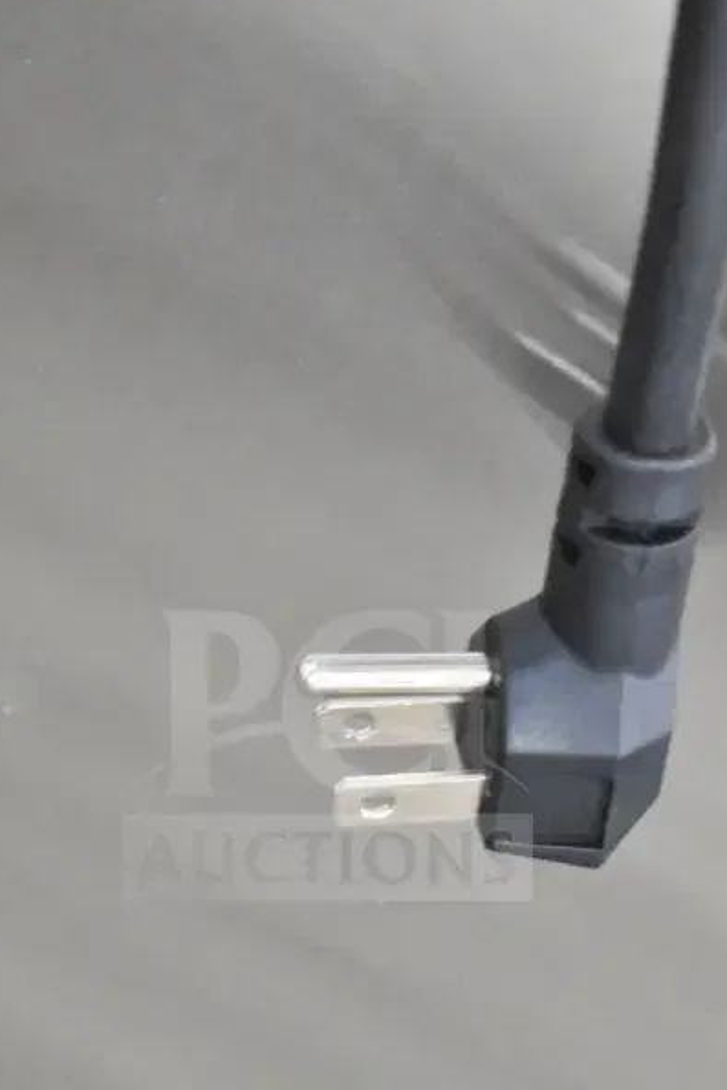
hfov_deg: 10.8
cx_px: 326
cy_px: 756
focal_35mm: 127
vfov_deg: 16.1
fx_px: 3837
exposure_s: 1/100
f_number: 5.6
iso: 12800
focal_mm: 55
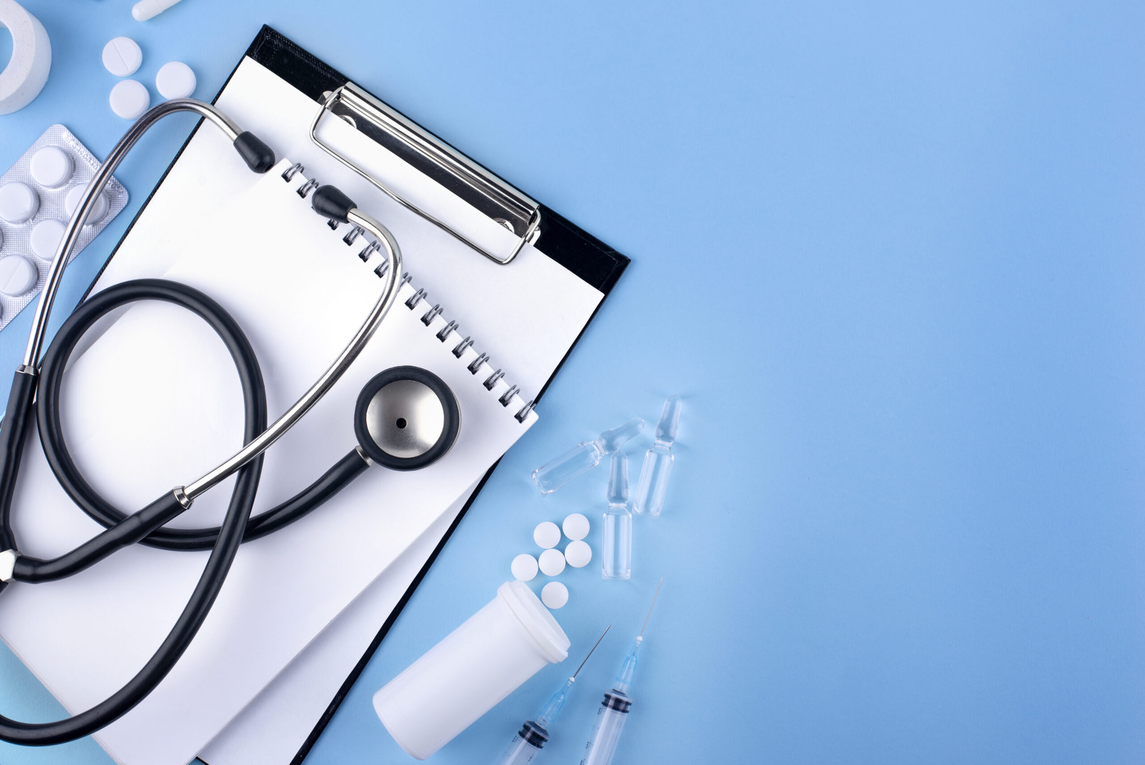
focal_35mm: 50
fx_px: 1591
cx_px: 572
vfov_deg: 27.0
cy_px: 382
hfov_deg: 39.6
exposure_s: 1/100
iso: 100
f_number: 9
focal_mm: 50
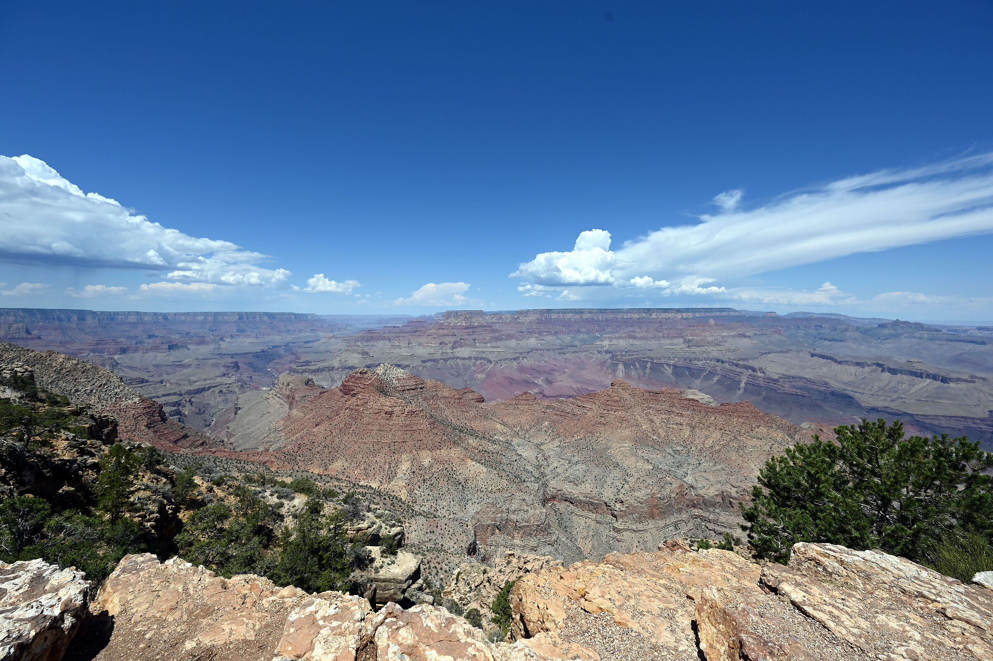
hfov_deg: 104.3
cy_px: 330
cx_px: 496
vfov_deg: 81.1
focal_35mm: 14
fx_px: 386
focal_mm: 14
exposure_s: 1/640
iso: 100
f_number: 7.1
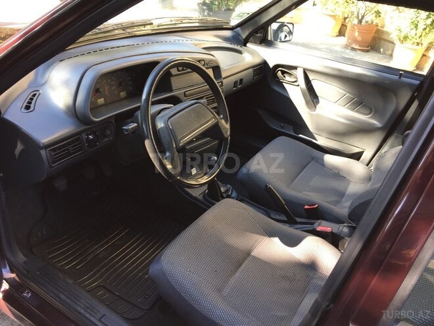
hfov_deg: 61.7
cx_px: 217
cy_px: 163
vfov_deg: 48.2
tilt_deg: -29.4
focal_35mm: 29
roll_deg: -6.0
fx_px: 364
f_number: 2.2
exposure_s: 1/50
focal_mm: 4.15
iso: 32
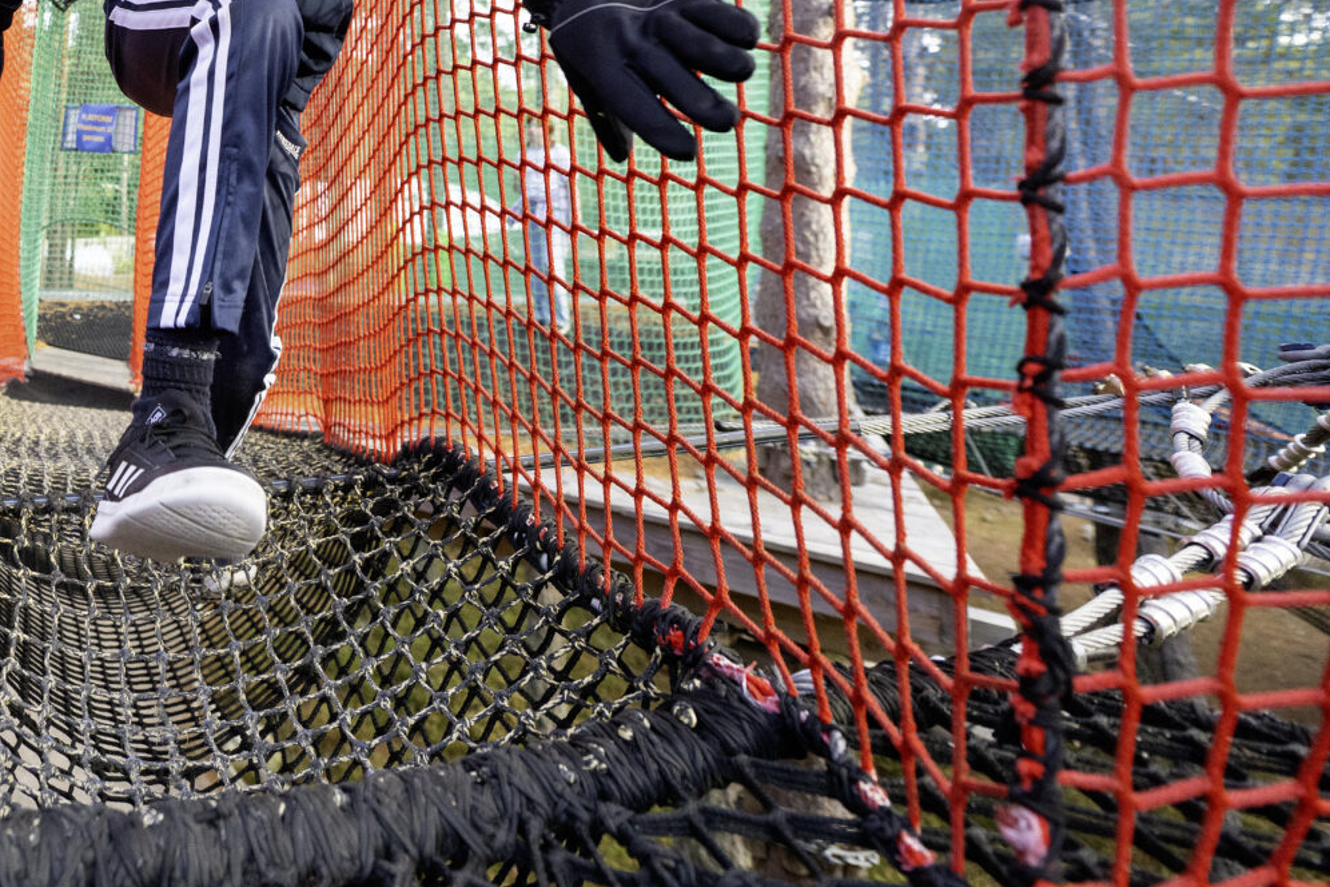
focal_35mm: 27
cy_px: 79
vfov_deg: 43.5
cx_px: 89
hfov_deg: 56.3
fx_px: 997
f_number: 2.8
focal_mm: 14
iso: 800
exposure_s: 1/1000
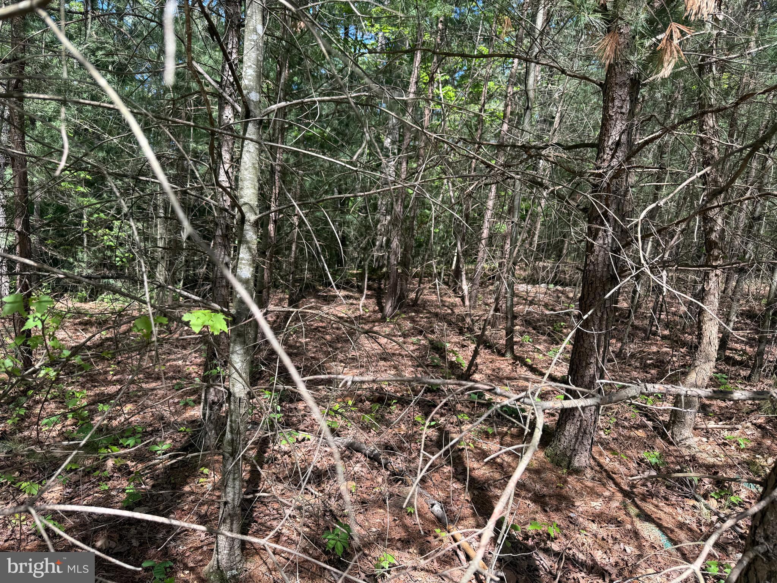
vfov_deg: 56.8
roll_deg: -5.5
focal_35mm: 24
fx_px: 539
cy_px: 292
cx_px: 388
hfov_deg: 71.6
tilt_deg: -6.8
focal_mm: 6.76
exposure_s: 1/571
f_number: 1.78
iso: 80
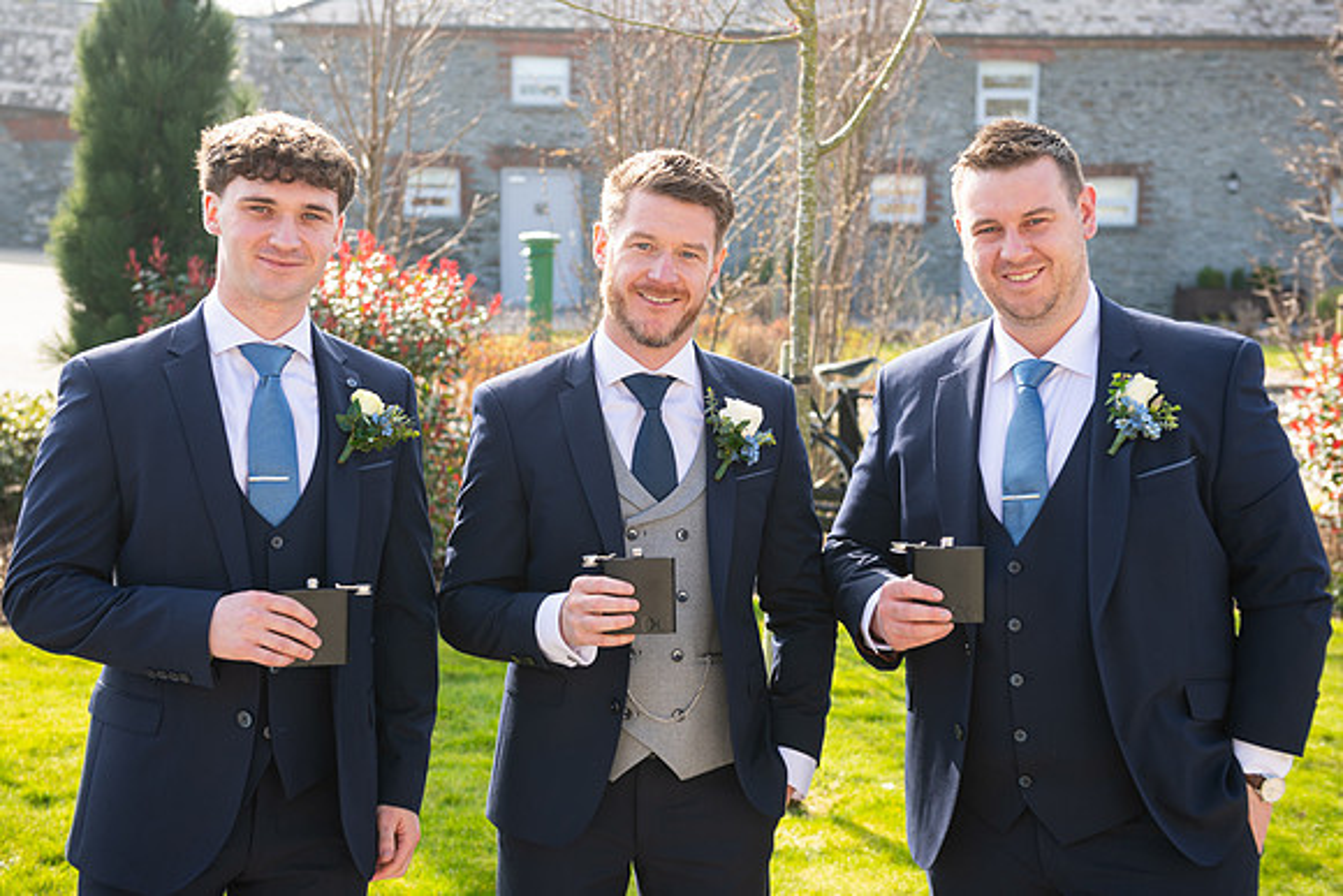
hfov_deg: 38.2
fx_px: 1940
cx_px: 672
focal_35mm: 52
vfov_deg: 26.0
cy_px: 448
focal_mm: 52
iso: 80
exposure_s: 1/160
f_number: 5
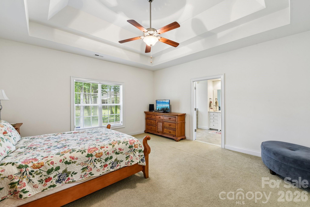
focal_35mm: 15
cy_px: 104
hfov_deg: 100.4
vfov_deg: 77.3
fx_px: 129
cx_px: 155
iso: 200
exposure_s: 1/4
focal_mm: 15
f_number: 8
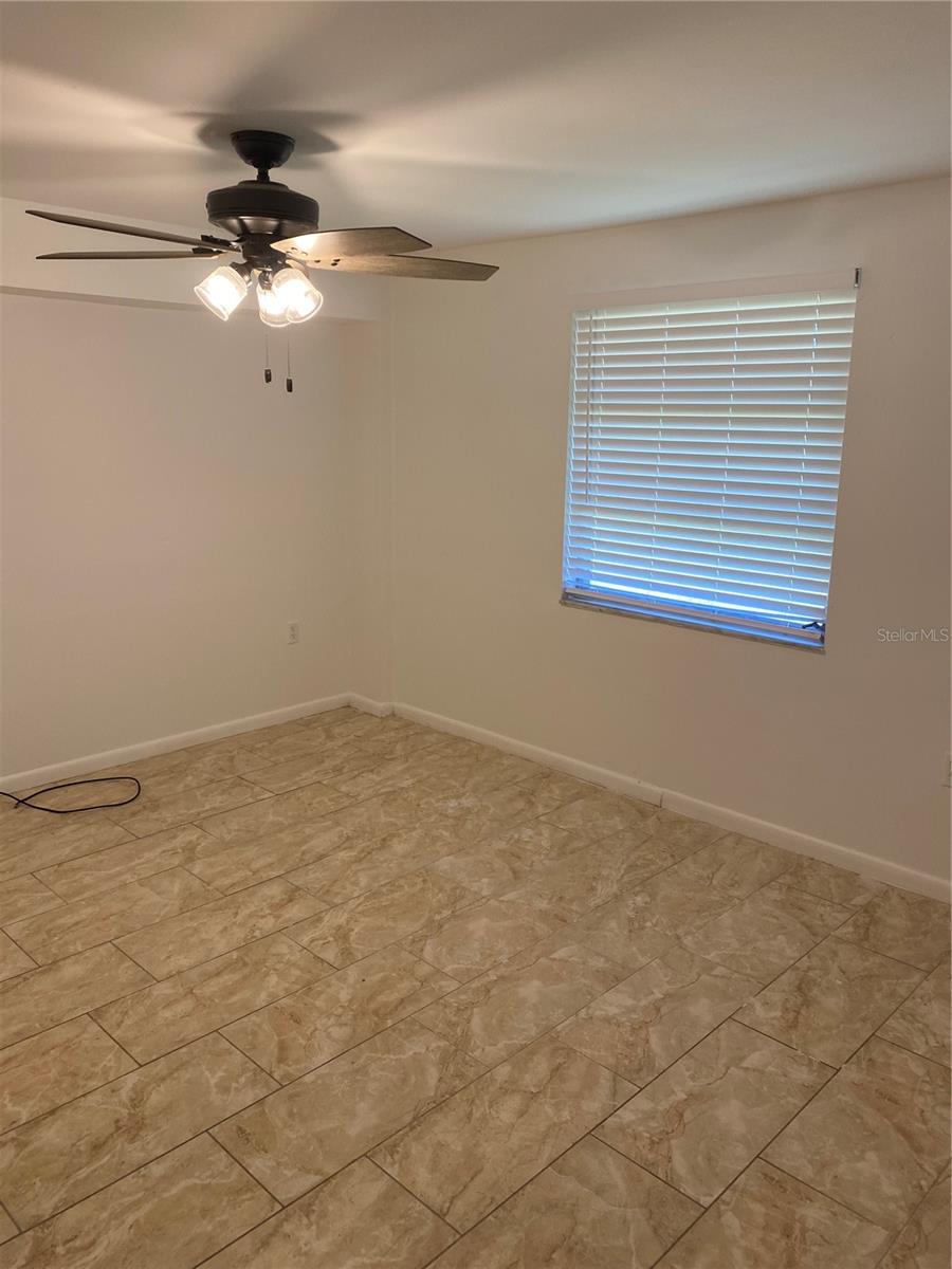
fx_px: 953
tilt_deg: -12.7
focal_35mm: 26
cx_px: 476
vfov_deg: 67.3
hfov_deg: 53.1
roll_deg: -0.3
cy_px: 634
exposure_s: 1/60
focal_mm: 4.25
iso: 80
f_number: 1.8
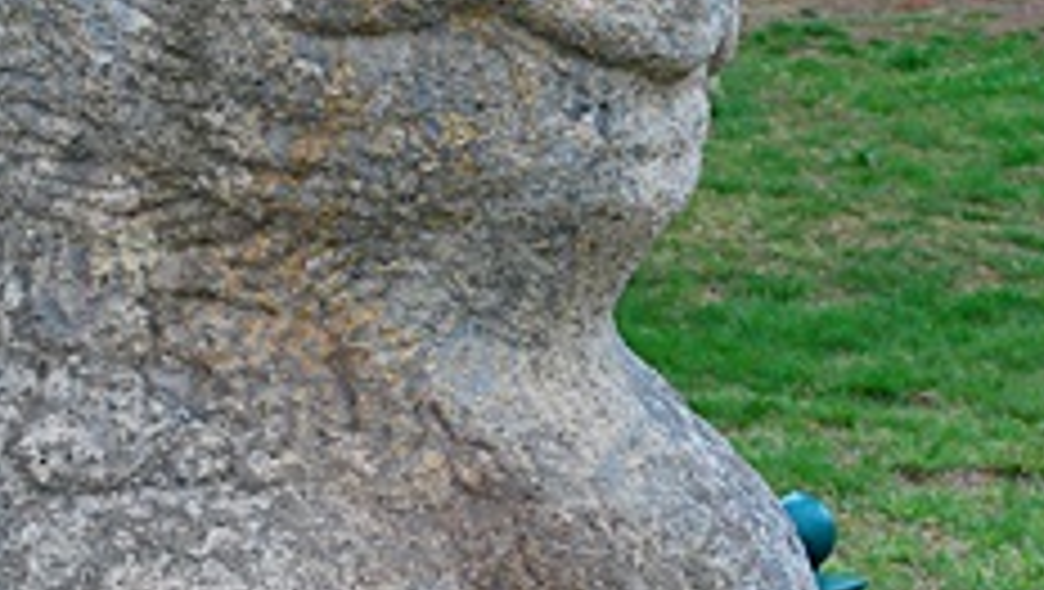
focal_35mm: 217
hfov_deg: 9.9
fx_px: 6013
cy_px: 590
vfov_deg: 5.6
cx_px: 608
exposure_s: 1/80
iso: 400
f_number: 6.3
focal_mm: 40
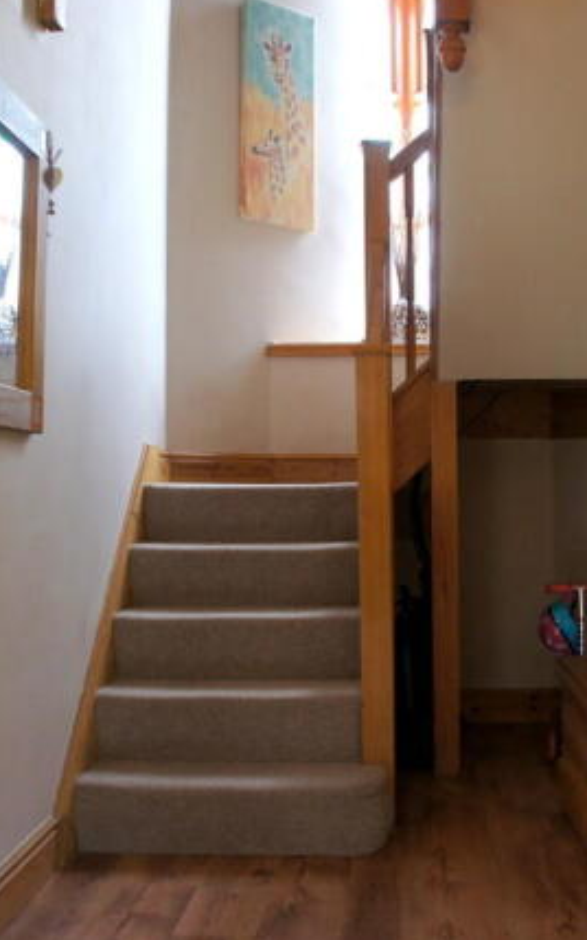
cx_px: 396
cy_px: 467
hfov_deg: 30.3
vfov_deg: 47.2
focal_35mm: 42
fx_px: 1075
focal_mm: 18
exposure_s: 1/30
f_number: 3.5
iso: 800
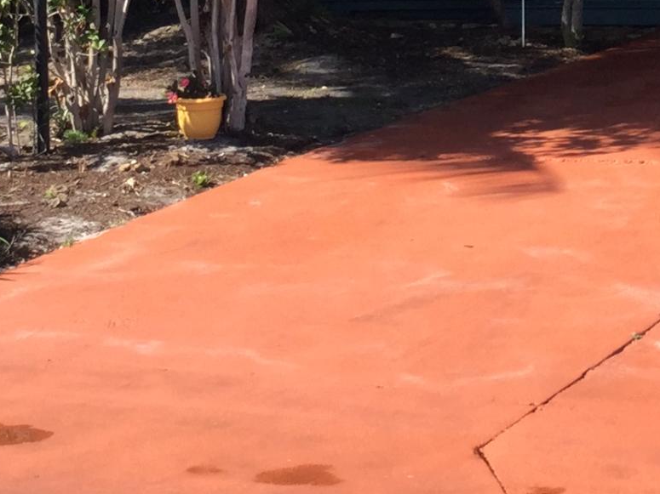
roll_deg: +0.2
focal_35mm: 120
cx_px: 515
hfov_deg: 16.3
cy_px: -290
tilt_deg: +3.6
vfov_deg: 11.7
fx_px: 2288
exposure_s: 1/543
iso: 25
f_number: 2.4
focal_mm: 3.3
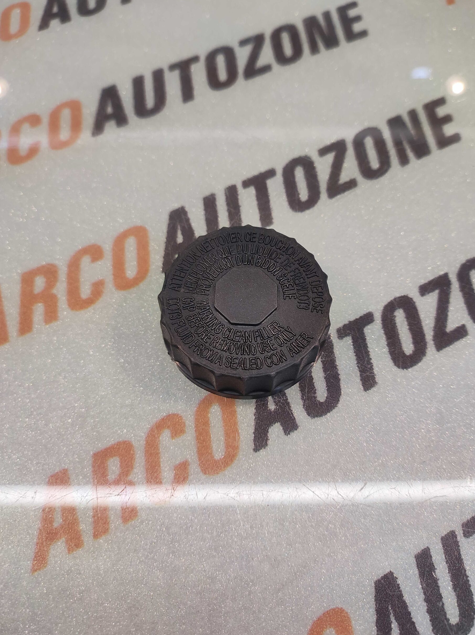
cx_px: 247
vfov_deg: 87.7
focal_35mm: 18
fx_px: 330
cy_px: 304
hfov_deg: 71.5
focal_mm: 4.74
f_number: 1.79
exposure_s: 1/50
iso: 164
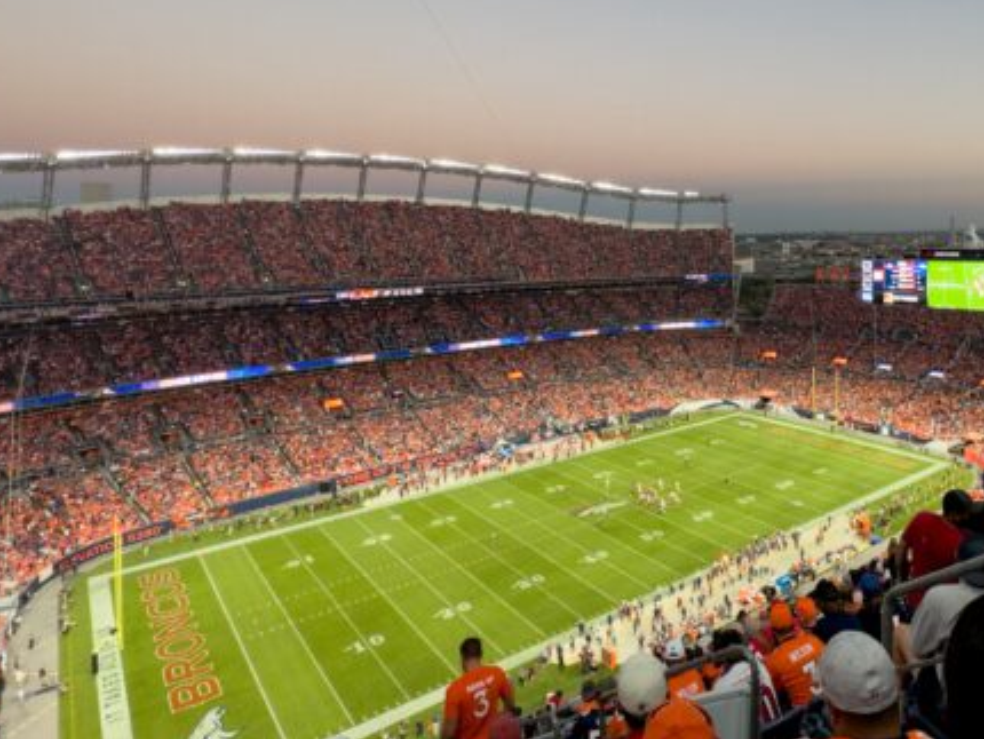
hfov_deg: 66.3
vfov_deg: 54.1
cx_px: 703
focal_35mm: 25
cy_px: 265
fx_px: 711
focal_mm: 2.22
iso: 125
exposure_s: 1/101
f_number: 2.2
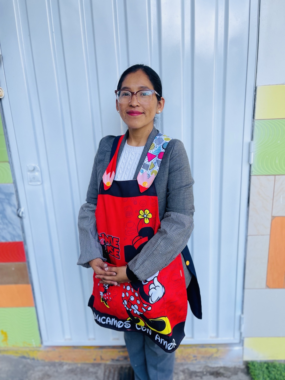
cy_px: 190
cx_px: 142
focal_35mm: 26
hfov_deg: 53.1
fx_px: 285
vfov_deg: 67.3
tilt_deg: -17.5
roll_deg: +1.9
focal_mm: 5.1
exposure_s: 1/679
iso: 50
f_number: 1.6
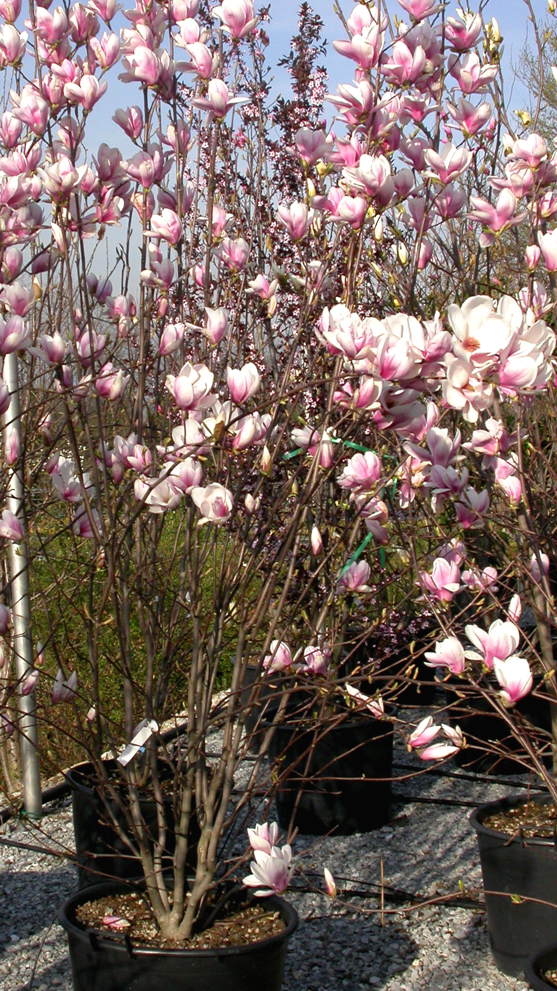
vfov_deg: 34.9
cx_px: 193
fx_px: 1575
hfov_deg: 20.0
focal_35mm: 60
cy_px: 481
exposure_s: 1/675
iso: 100
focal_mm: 9.8
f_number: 5.1
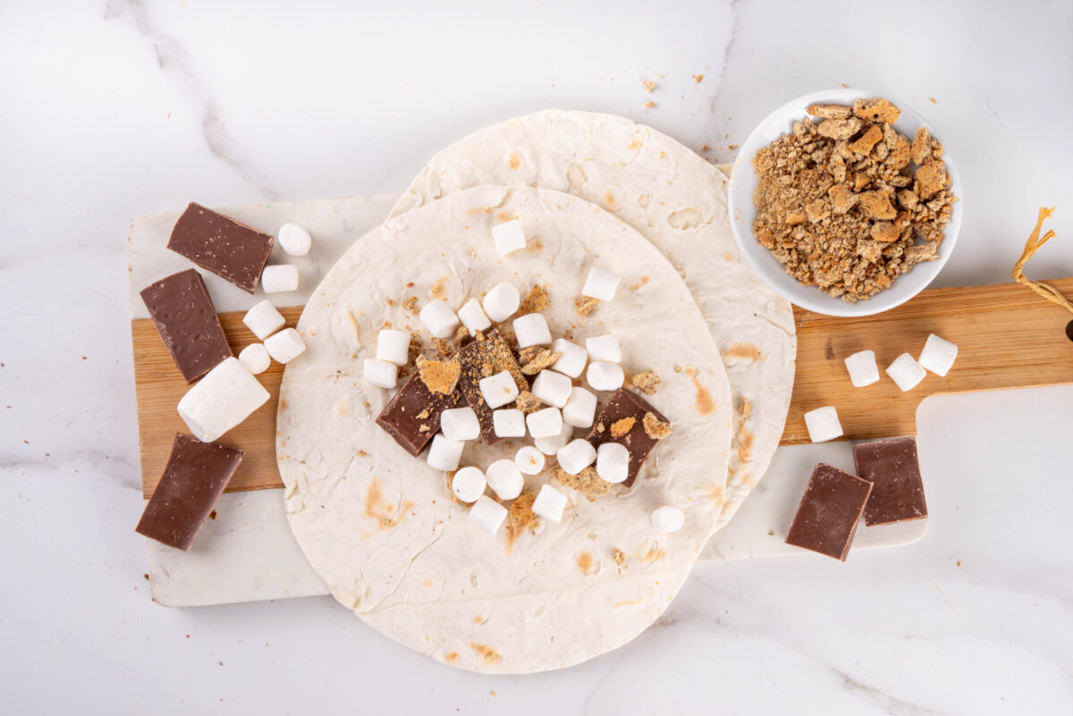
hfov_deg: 31.9
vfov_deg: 21.6
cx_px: 536
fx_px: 1878
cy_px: 358
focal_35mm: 63
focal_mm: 63
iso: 100
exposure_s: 1/160
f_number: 20
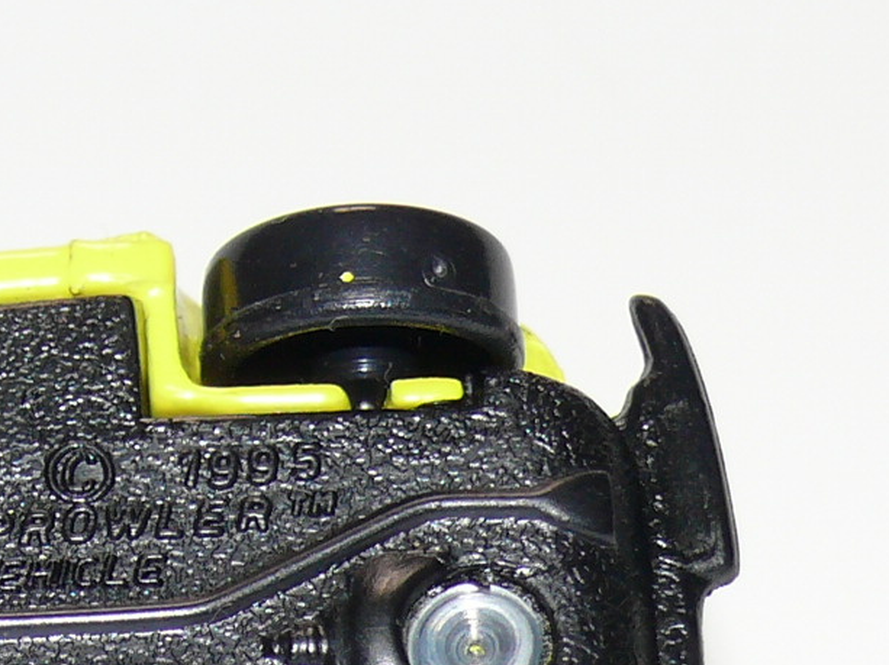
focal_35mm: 269
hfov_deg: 7.3
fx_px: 6904
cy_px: 701
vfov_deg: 5.5
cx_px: -146
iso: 100
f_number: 4
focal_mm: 13.6
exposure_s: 1/30
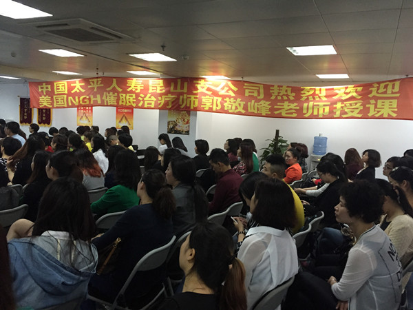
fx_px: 346
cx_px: 206
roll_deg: -5.0
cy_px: 155
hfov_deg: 61.7
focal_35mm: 29
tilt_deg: -6.2
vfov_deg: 48.2
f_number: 2.2
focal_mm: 4.15
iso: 200
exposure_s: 1/30
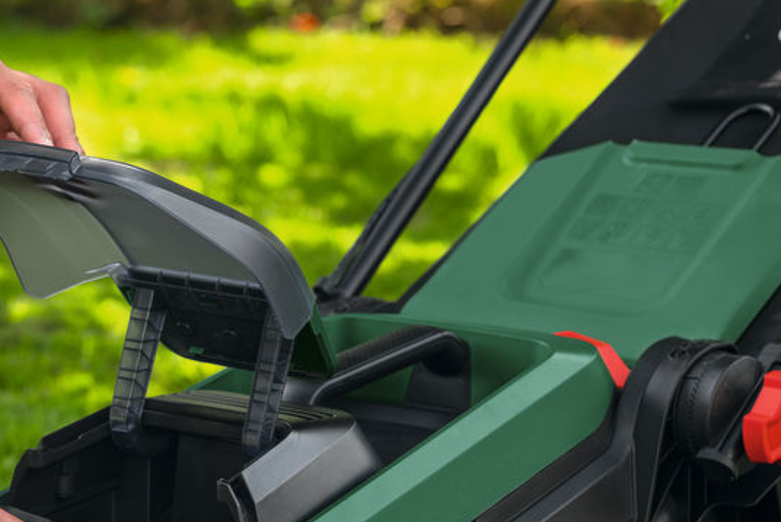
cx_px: 229
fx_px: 3950
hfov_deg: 11.3
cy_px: 388
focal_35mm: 182
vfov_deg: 7.5
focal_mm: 122
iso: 200
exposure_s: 1/40
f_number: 8
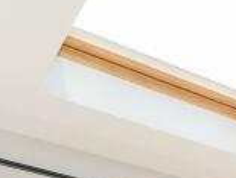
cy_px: 428
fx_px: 649
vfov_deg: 12.3
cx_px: 230
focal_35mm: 95
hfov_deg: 20.0
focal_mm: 10
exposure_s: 1/320
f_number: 5.6
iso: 400
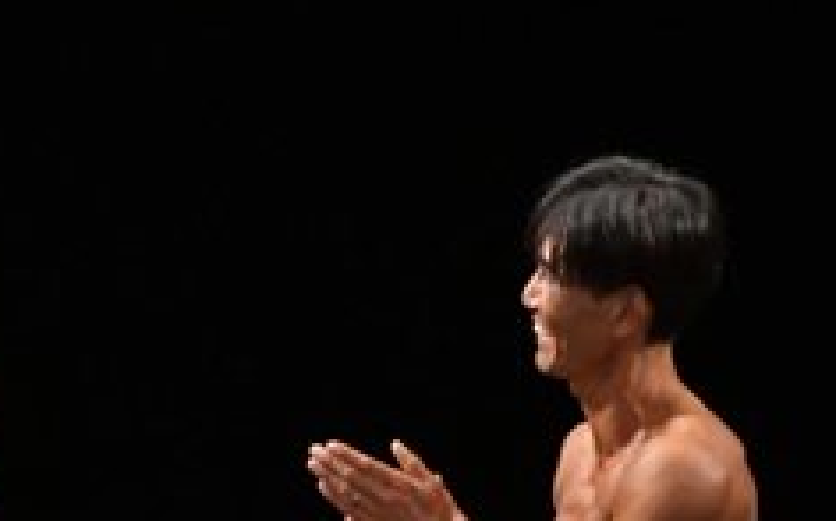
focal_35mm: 955
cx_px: 73
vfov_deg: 1.4
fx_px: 21738
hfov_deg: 2.2
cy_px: 815
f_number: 5.6
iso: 3200
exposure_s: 1/400
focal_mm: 190
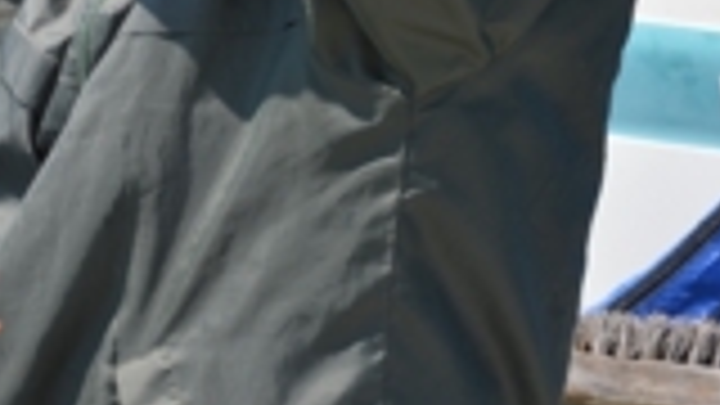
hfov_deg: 12.9
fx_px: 3150
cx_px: 72
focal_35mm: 165
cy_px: -70
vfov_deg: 7.3
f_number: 8
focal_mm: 42
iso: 100
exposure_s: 1/250
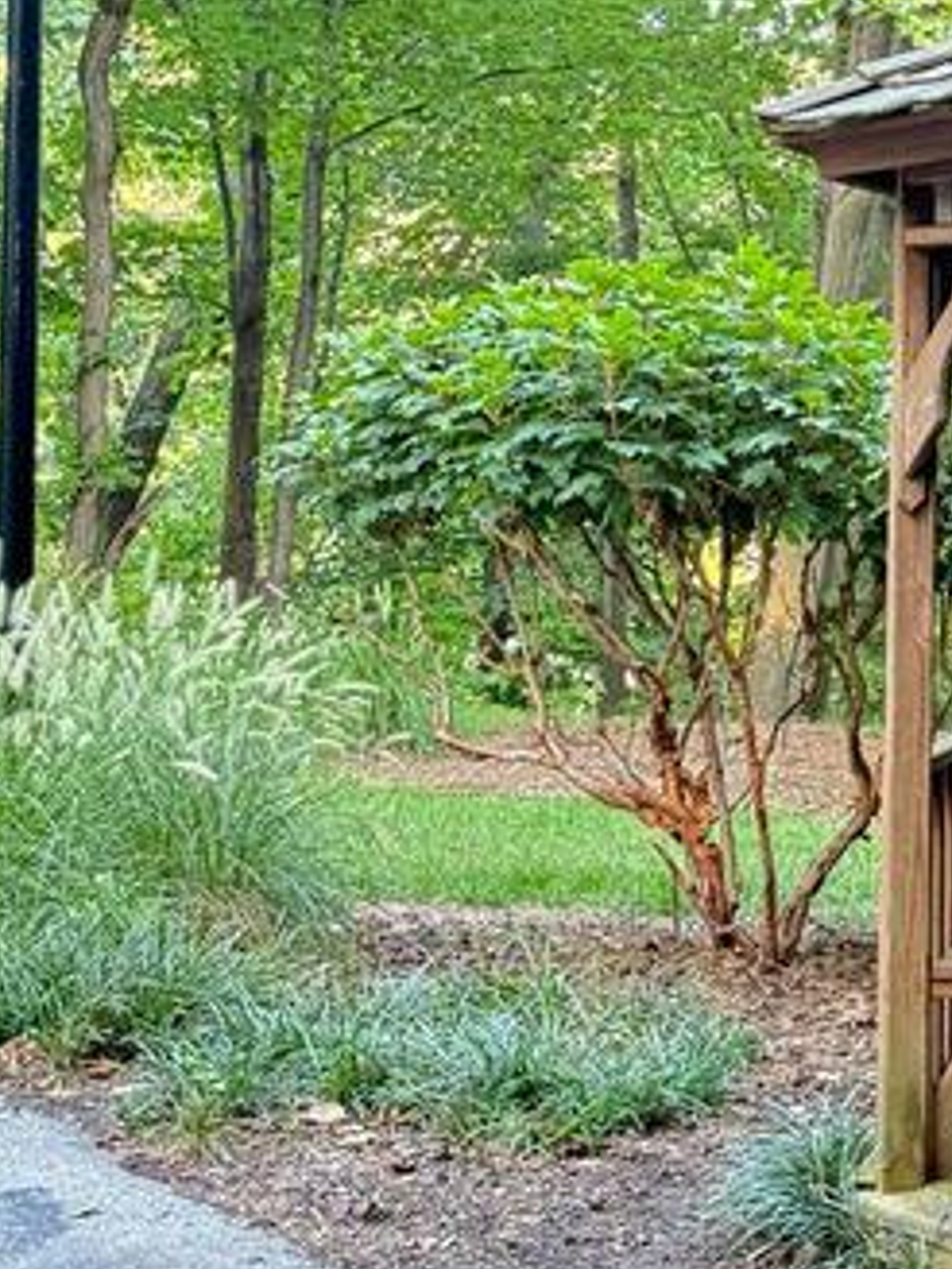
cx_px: 1242
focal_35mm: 79
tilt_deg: -1.4
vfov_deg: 24.7
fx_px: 2897
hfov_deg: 17.5
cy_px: 503
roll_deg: -1.2
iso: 500
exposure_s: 1/60
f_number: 1.78
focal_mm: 6.76
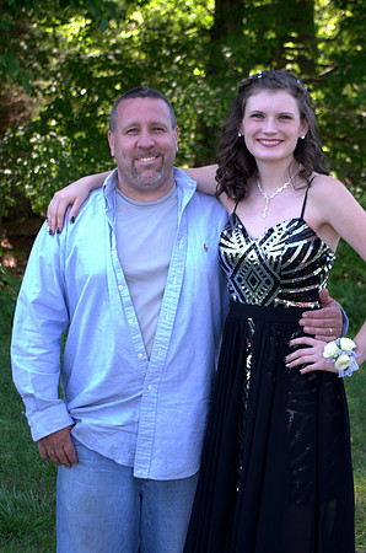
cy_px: 276
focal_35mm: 82
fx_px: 1256
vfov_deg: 24.8
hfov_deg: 16.6
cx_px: 183
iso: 100
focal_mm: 55
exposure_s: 1/25
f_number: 5.6
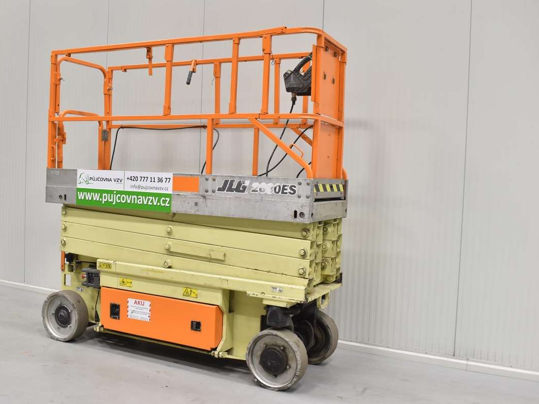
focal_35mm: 36
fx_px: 560
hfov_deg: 51.2
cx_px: 236
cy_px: 202
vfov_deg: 39.6
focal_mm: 22
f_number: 6.3
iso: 800
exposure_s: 1/25
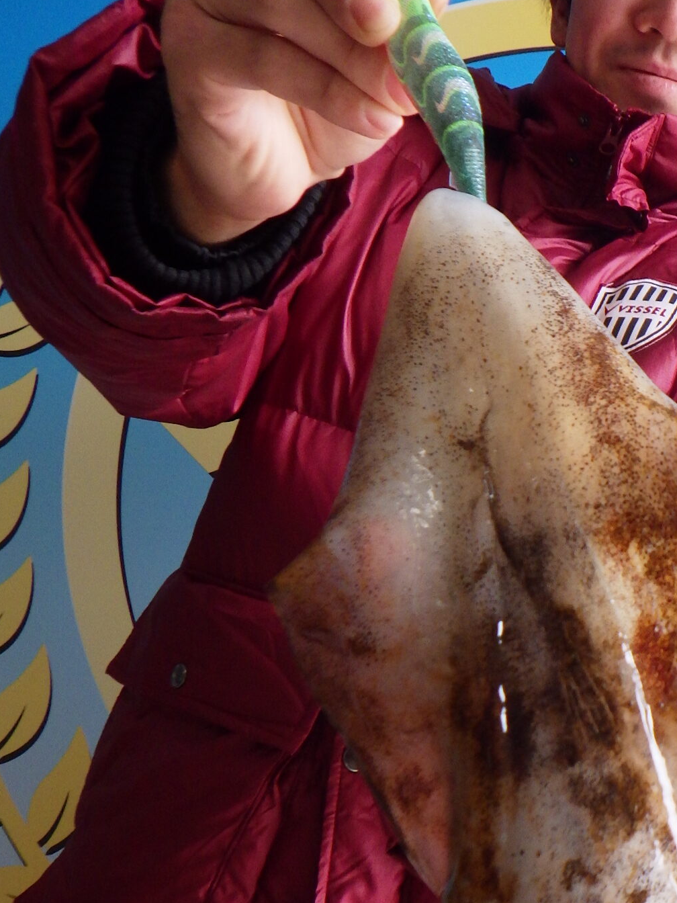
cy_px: 566
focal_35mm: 54
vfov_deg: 35.3
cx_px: 586
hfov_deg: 26.3
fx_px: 1408
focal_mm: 5
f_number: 3.5
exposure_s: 1/125
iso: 250
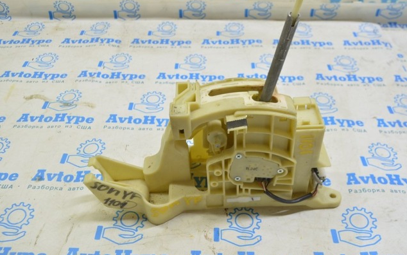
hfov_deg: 52.8
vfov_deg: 34.4
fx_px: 410
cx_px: 205
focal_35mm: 37
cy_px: 123
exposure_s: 1/20
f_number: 5.6
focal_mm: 24
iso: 400
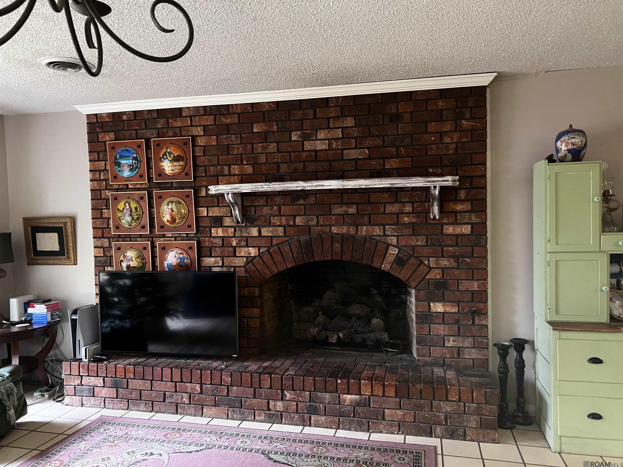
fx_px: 468
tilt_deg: -2.9
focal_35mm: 26
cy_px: 234
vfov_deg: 53.1
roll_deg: +0.3
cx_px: 312
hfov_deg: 67.3
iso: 500
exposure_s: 1/40
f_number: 1.5
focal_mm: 5.7
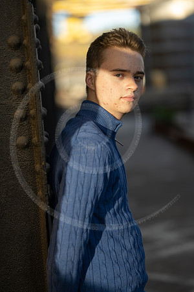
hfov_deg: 16.1
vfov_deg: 23.9
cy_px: 146
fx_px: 687
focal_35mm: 85
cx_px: 97
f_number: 1.8
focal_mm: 85
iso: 100
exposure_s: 1/800
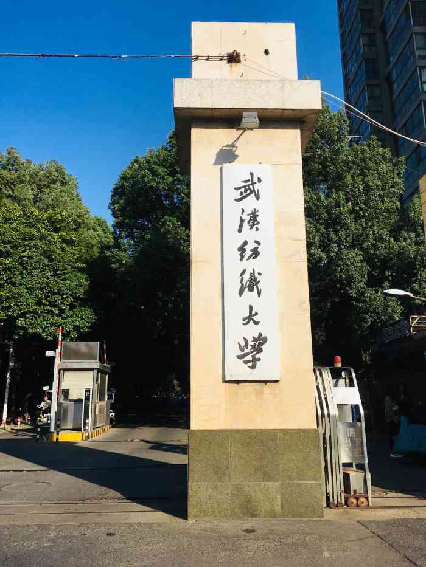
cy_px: 284
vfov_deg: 61.7
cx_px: 213
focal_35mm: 29
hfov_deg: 48.2
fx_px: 476
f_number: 2.2
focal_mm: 4.15
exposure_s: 1/2653
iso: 25
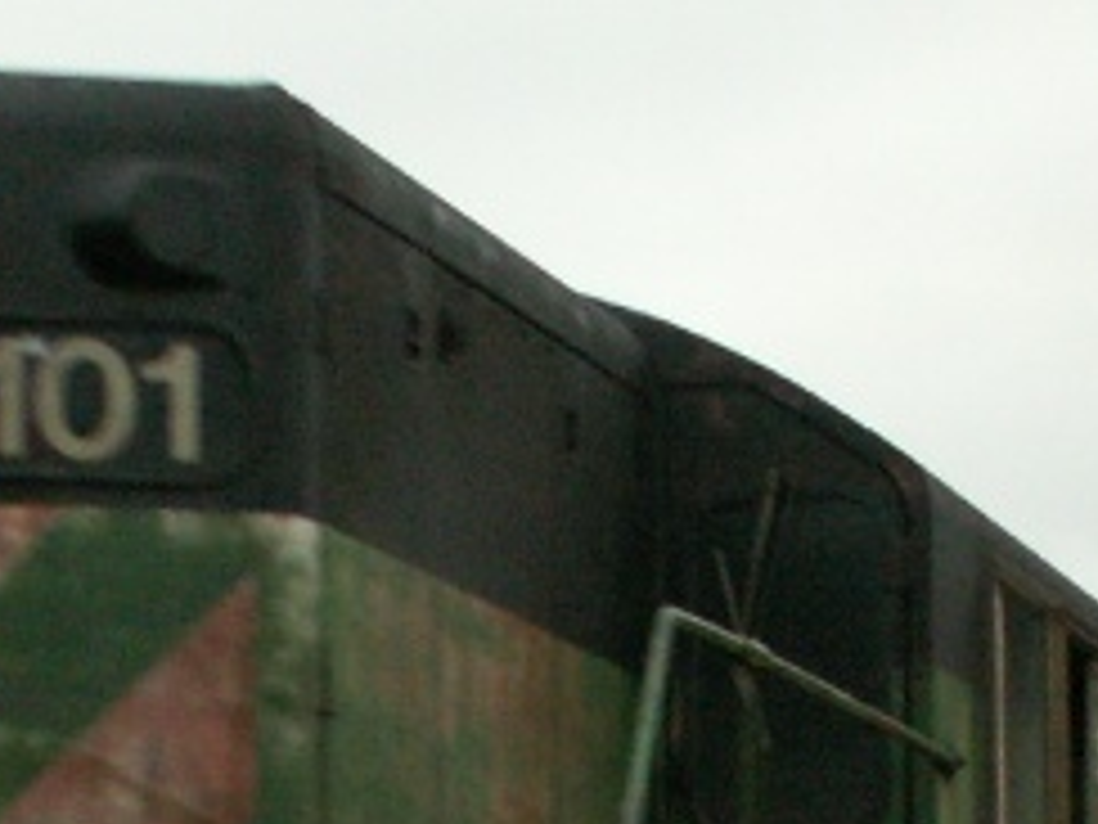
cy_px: 1346
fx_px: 4663
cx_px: 868
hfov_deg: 13.4
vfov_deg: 9.7
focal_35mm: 147
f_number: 2.8
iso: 160
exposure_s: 1/200
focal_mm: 5.86
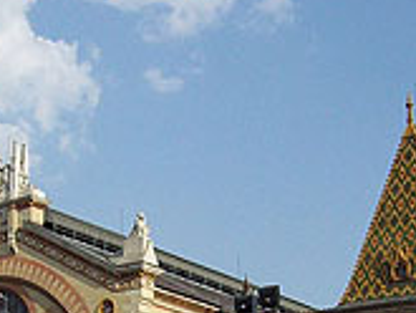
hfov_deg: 20.0
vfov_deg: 14.8
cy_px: 328
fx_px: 1179
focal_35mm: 98
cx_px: 146
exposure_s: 1/620
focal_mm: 6
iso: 80
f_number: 4.8
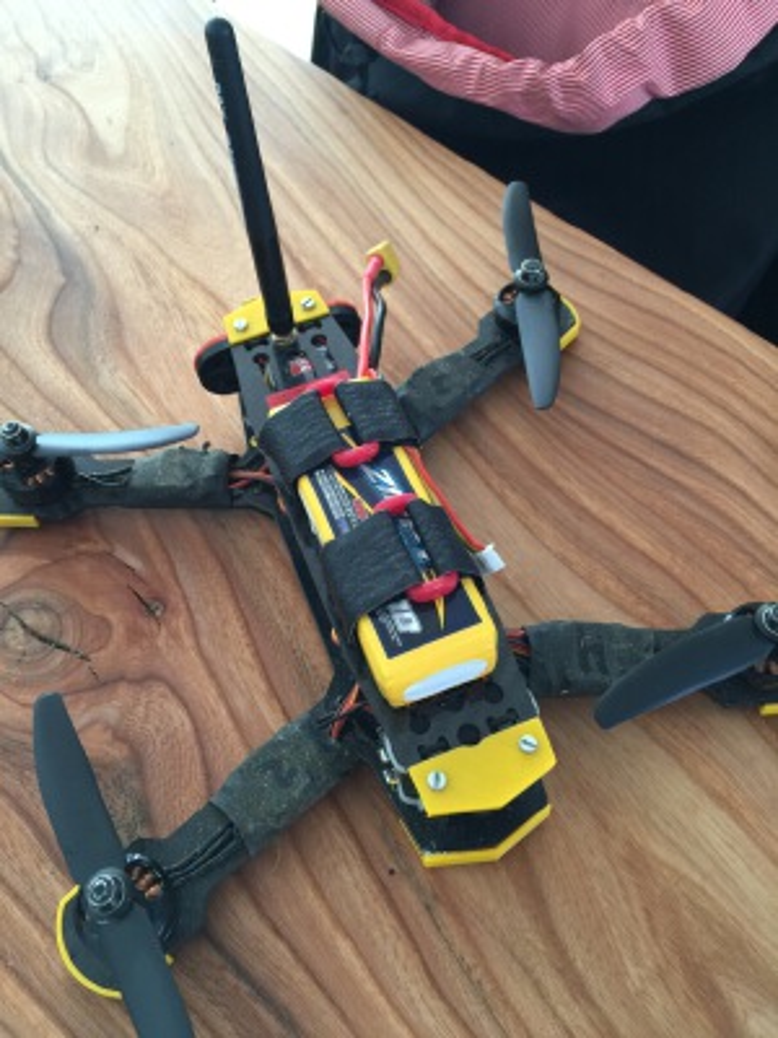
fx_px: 869
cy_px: 519
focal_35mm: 29
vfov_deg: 61.7
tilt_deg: -56.0
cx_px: 389
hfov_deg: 48.2
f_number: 2.2
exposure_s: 1/15
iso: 40
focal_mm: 4.15
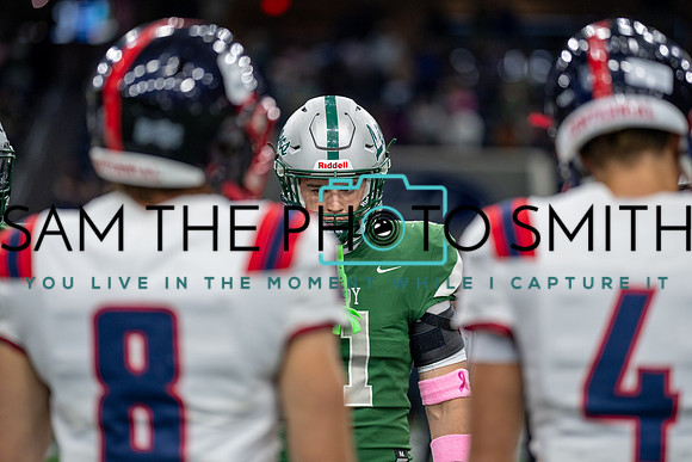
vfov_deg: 9.8
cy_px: 224
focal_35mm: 140
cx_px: 358
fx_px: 2696
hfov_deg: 14.6
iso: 800
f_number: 1.8
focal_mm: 135
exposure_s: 1/1250
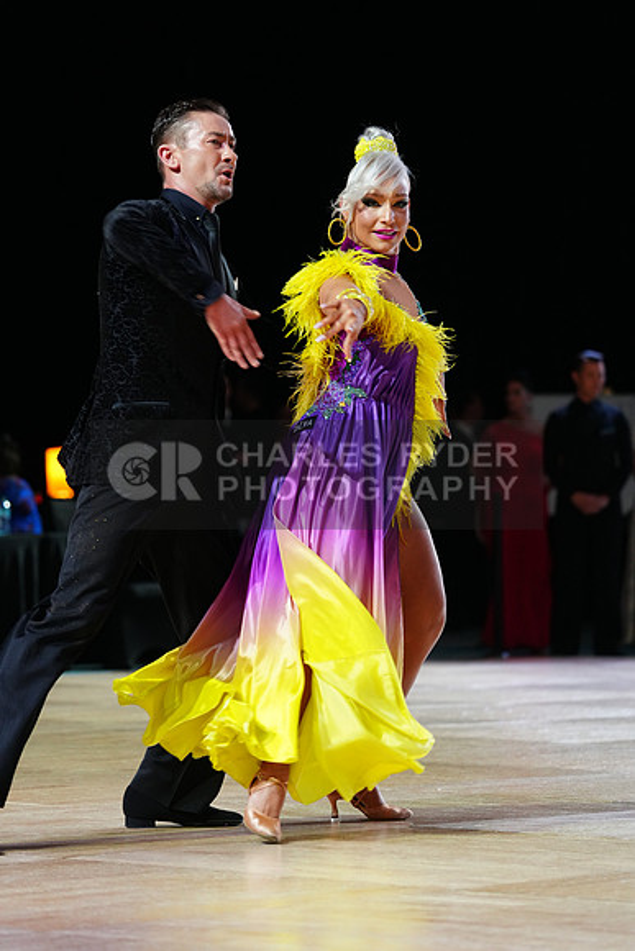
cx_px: 318
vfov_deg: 13.6
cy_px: 476
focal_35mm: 151
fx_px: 3993
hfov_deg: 9.1
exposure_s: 1/320
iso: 2500
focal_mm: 151
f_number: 4
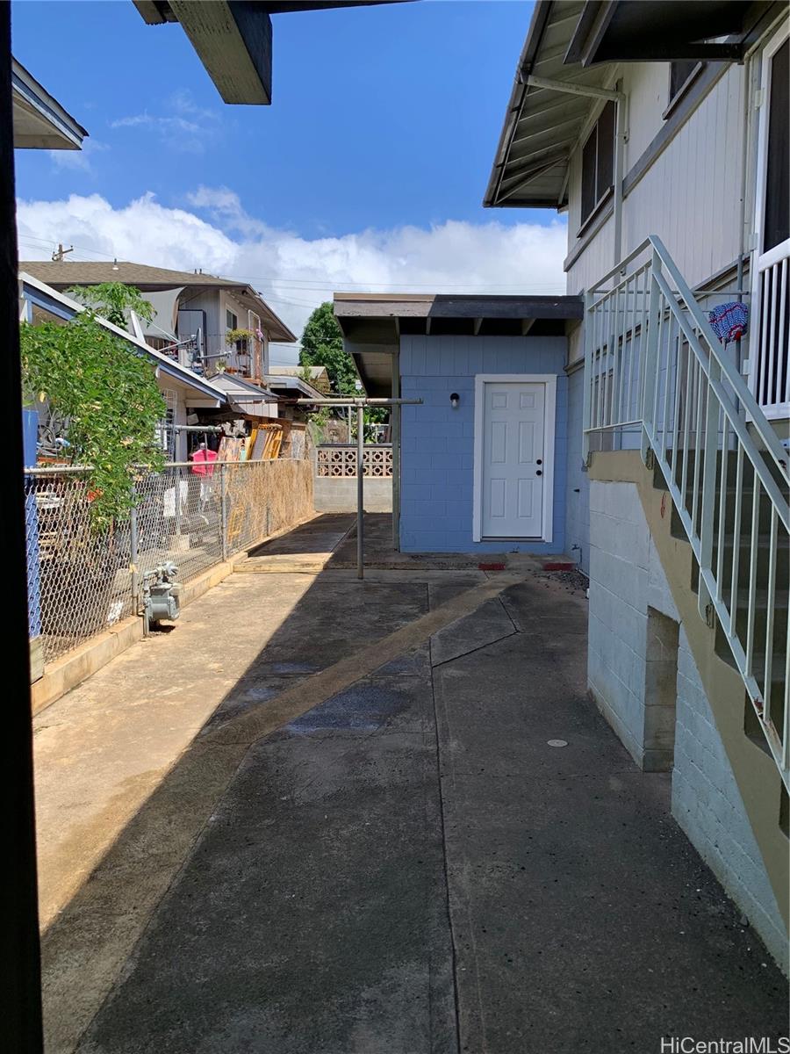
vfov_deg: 67.3
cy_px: 527
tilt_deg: -4.0
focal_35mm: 26
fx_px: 791
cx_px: 395
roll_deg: -0.3
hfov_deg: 53.1
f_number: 1.8
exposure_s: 1/1220
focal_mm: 4.25
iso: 25
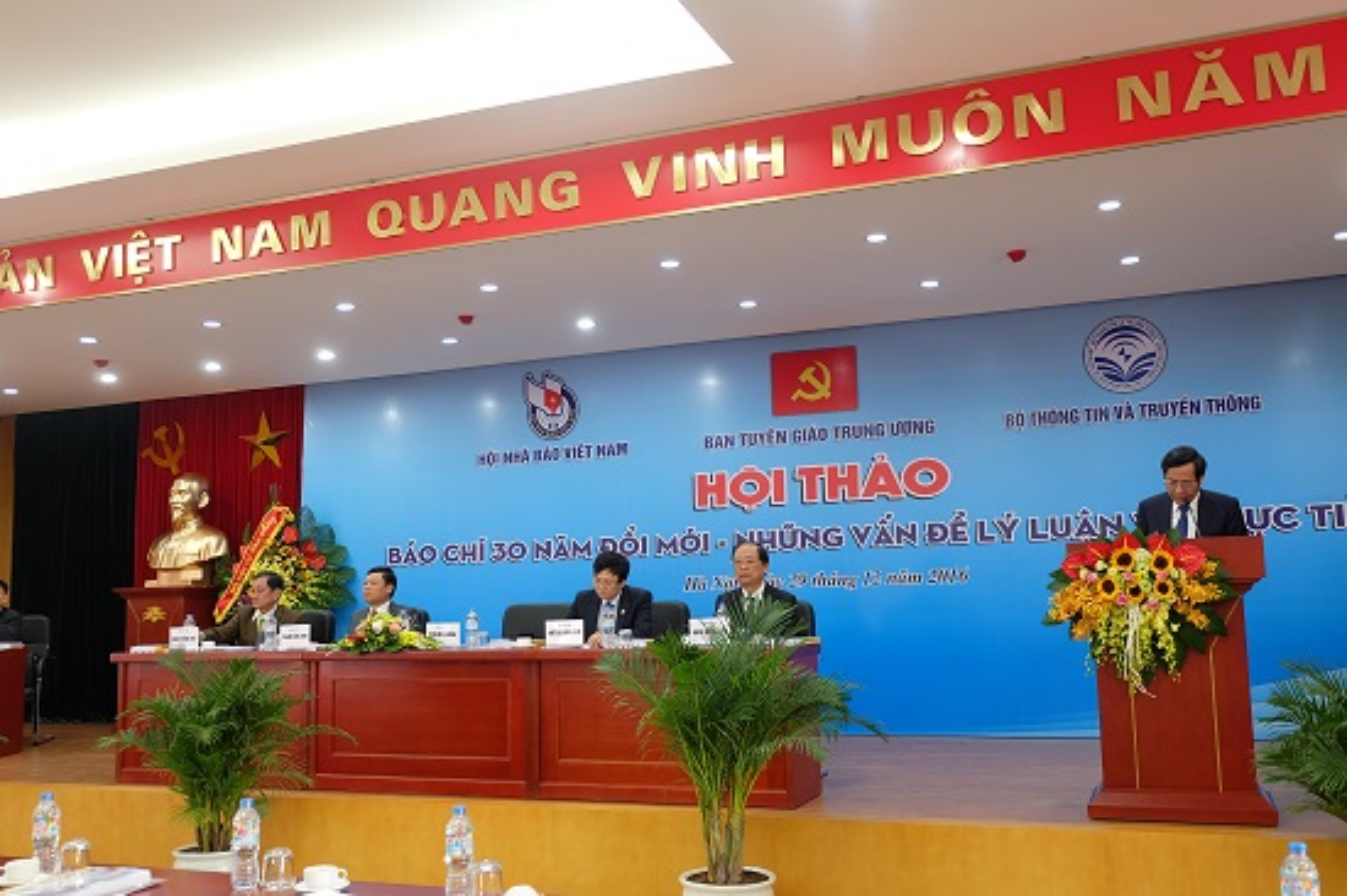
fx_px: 1234
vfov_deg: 39.9
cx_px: 674
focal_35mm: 33
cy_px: 448
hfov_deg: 57.3
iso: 320
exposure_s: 1/10
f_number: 4
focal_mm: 22.2
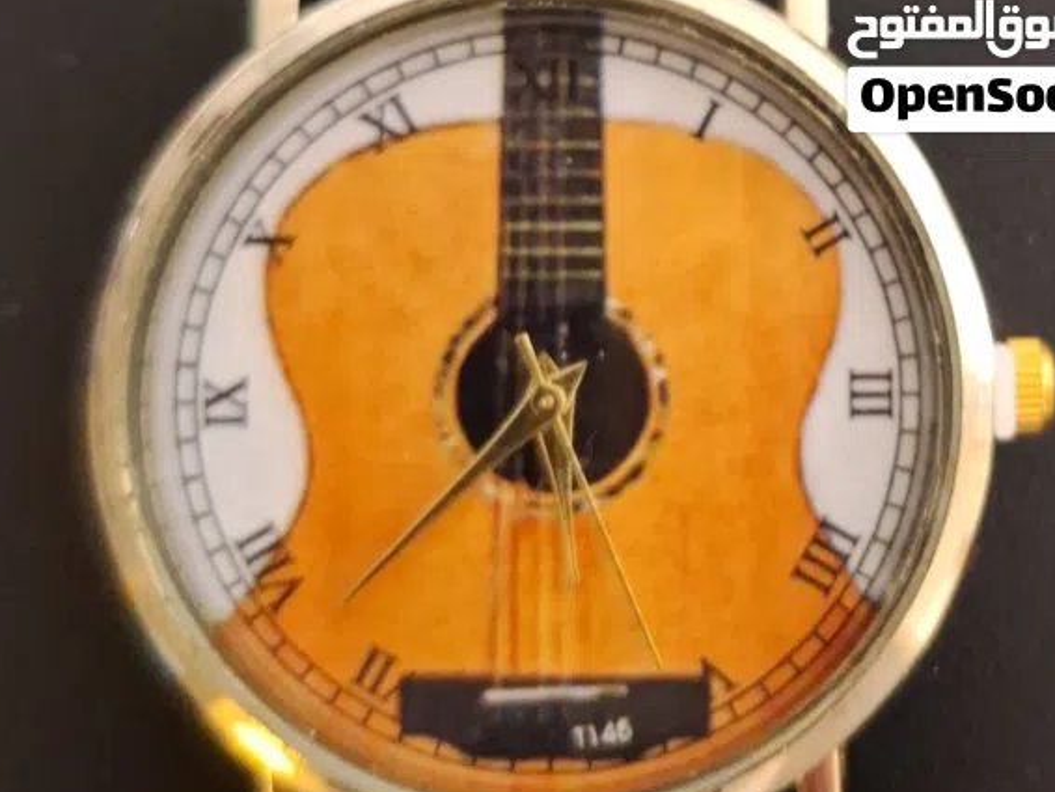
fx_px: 793
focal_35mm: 26
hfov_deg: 67.2
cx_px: 567
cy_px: 401
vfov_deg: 53.1
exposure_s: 1/20
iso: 800
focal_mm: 5.54
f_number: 1.8
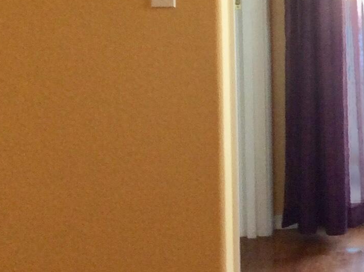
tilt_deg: -7.5
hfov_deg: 15.5
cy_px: -52
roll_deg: -1.4
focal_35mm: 117
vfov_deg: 12.4
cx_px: 553
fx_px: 1229
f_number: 2.4
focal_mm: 3.3
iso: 40
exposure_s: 1/33
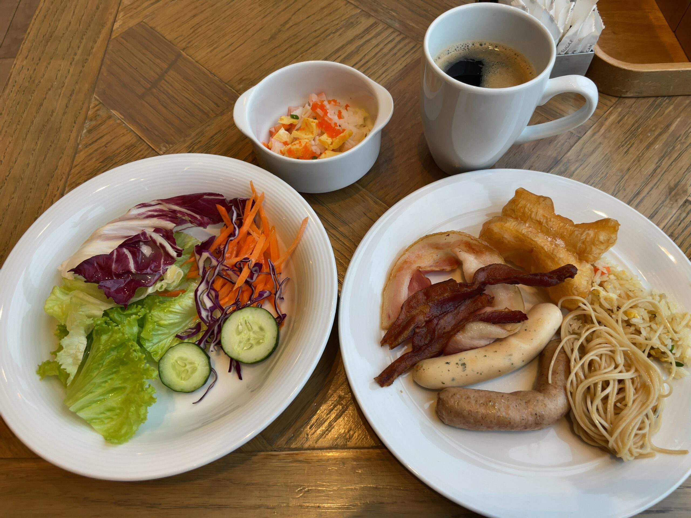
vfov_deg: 53.1
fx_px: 519
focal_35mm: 26
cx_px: 346
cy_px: 259
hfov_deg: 67.3
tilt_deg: -60.9
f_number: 1.6
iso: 40
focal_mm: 4.2
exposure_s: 1/100
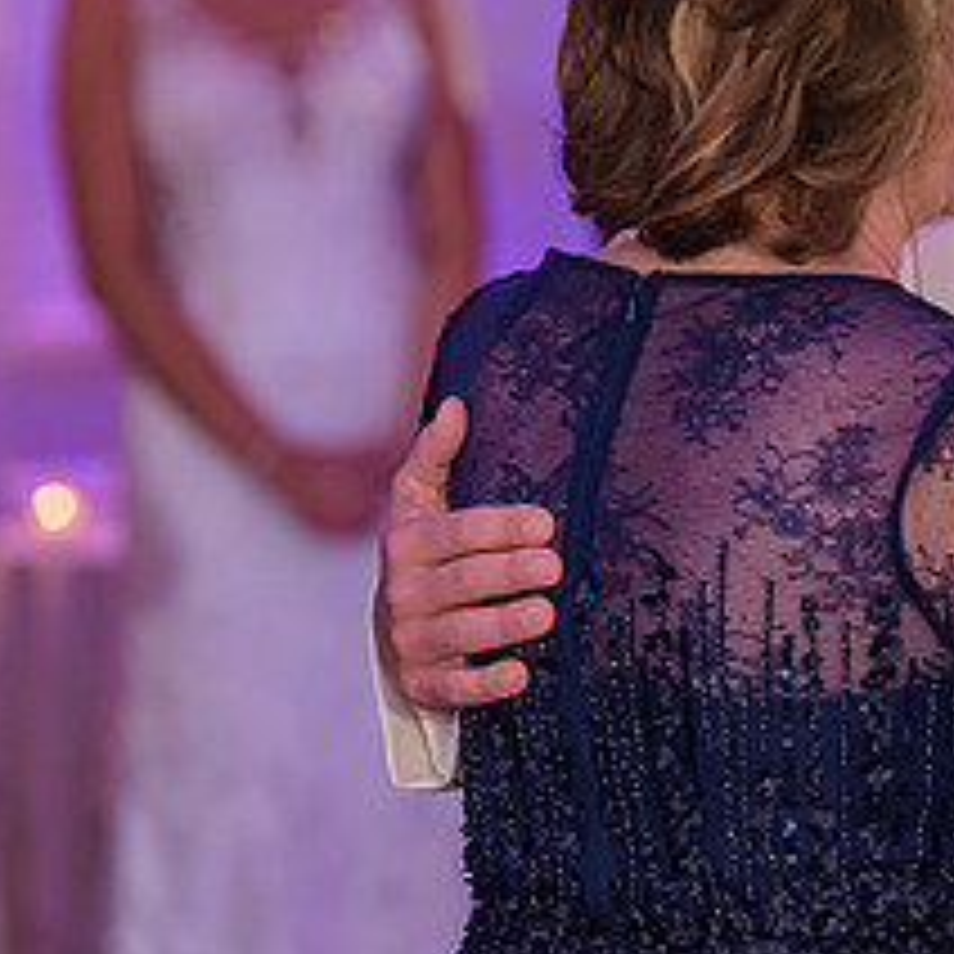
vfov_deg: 5.8
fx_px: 9416
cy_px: 137
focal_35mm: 302
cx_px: 1197
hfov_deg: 5.8
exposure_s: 1/125
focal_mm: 130
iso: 1600
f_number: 3.2
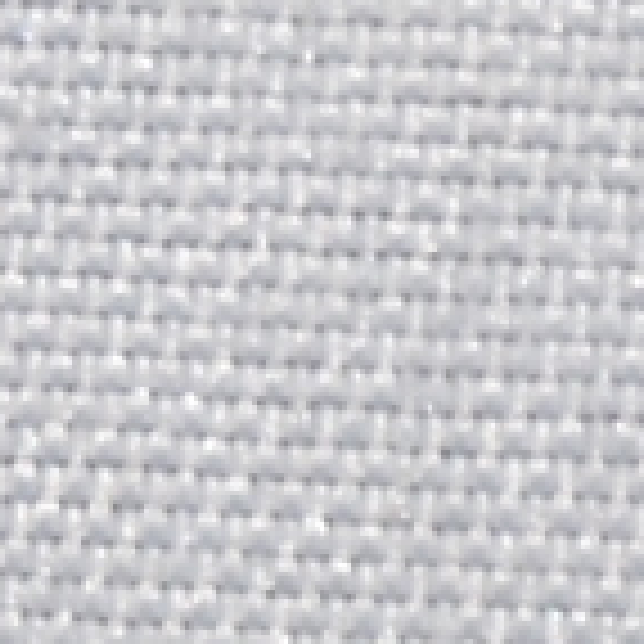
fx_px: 25174
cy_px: 423
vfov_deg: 1.5
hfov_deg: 1.5
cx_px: -1302
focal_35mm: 1196
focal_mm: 140
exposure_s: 1/160
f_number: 13
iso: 100
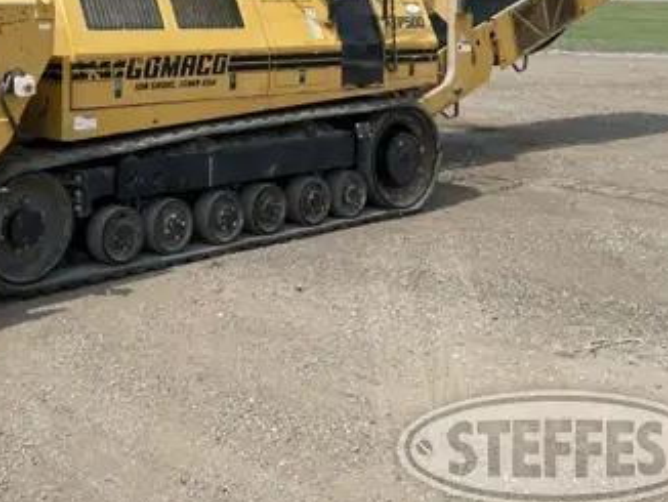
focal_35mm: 51
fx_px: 985
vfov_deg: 27.4
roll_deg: +0.2
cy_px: 39
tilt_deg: -3.4
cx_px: 105
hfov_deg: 35.8
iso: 32
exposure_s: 1/3861
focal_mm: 4.2
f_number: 1.6
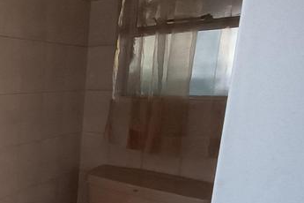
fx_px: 346
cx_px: -29
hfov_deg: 39.1
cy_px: 149
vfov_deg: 32.1
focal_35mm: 41
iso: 665
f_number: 2.2
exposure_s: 1/33.3
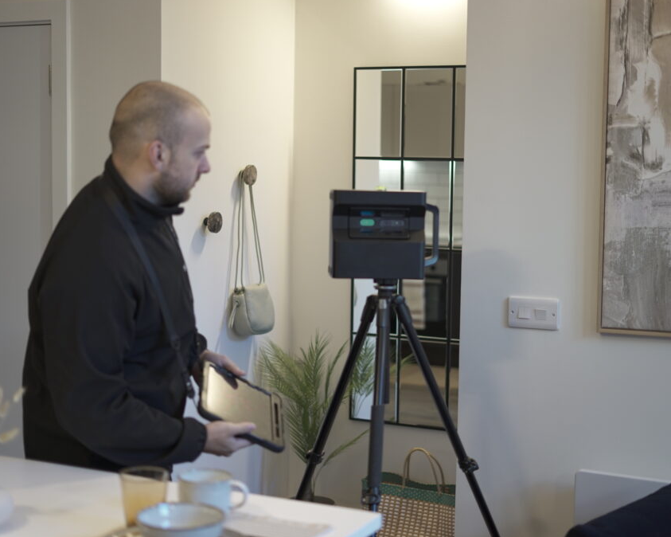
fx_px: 1132
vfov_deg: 26.7
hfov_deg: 33.0
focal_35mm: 57
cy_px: 269
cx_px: 353
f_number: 1.8
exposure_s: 1/100
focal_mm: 50
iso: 320
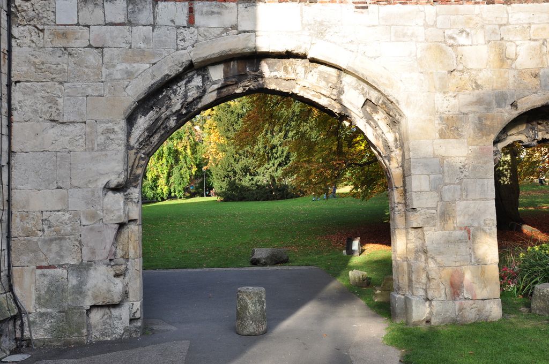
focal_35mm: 32
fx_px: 480
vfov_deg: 41.6
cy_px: 182
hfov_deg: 59.6
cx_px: 274
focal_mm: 21
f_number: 9
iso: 200
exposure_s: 1/100
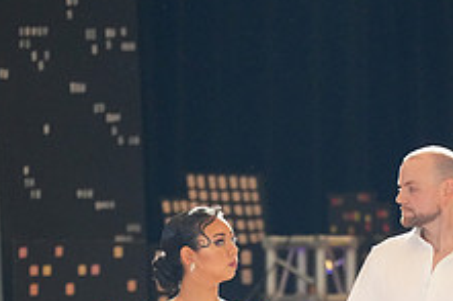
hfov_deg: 3.9
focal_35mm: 526
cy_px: 465
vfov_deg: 2.6
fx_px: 6614
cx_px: 308
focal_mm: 200
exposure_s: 1/400
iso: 4000
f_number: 2.8
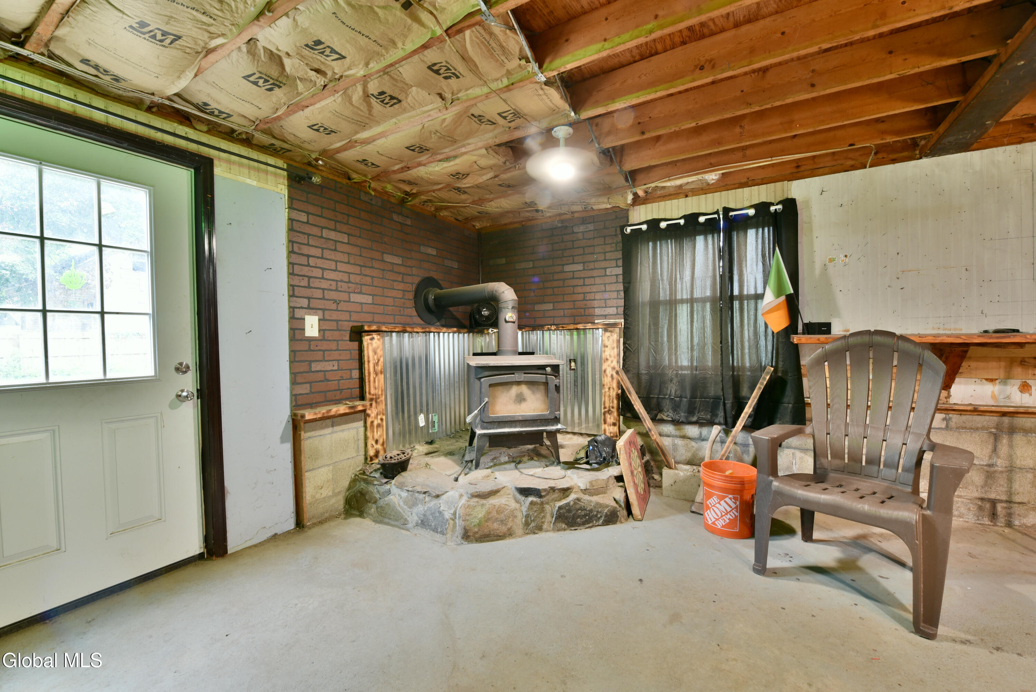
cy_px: 346
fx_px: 403
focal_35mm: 14
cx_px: 518
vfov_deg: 81.3
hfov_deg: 104.2
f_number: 11
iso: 800
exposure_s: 1/3
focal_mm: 14
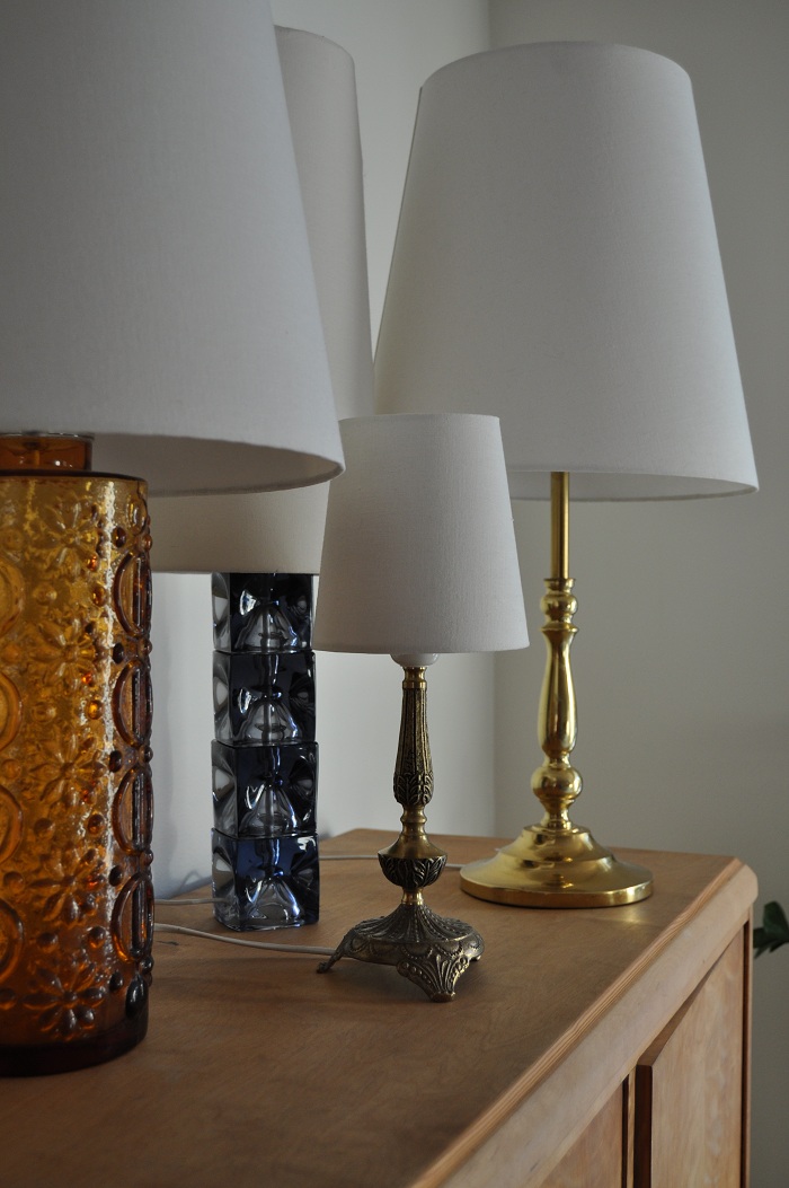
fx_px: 1482
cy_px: 594
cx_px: 394
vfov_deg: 43.6
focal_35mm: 45
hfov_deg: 29.8
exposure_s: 1/80
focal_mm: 30
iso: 400
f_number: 4.5
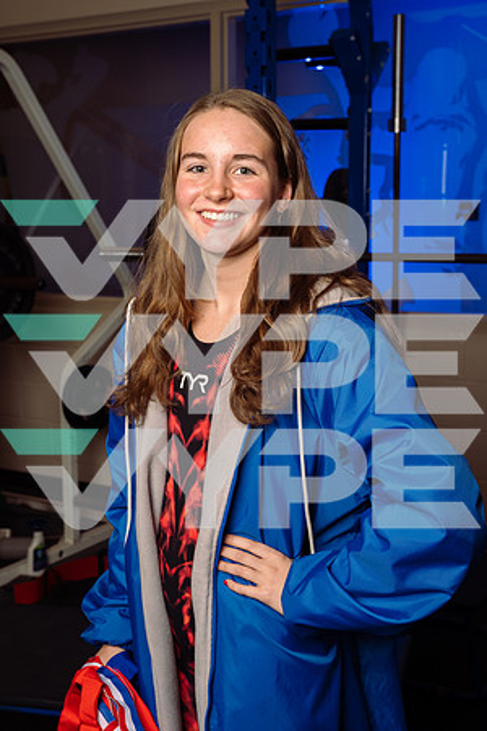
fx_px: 1015
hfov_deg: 27.0
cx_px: 244
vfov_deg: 39.6
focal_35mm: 50
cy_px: 366
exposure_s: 1/250
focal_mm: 50
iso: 200
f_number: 7.1
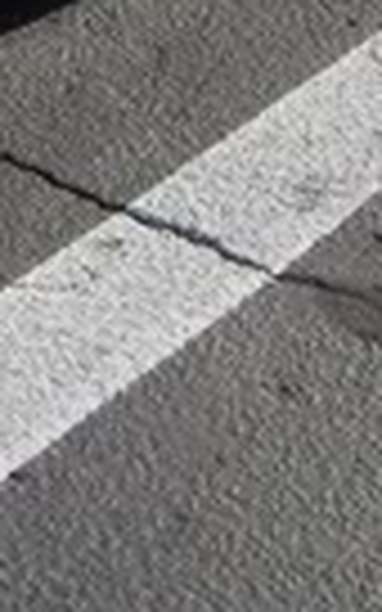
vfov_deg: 8.2
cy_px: -648
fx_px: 4048
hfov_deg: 5.4
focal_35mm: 243
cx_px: -97
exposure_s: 1/633
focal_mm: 8
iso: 100
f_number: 4.8
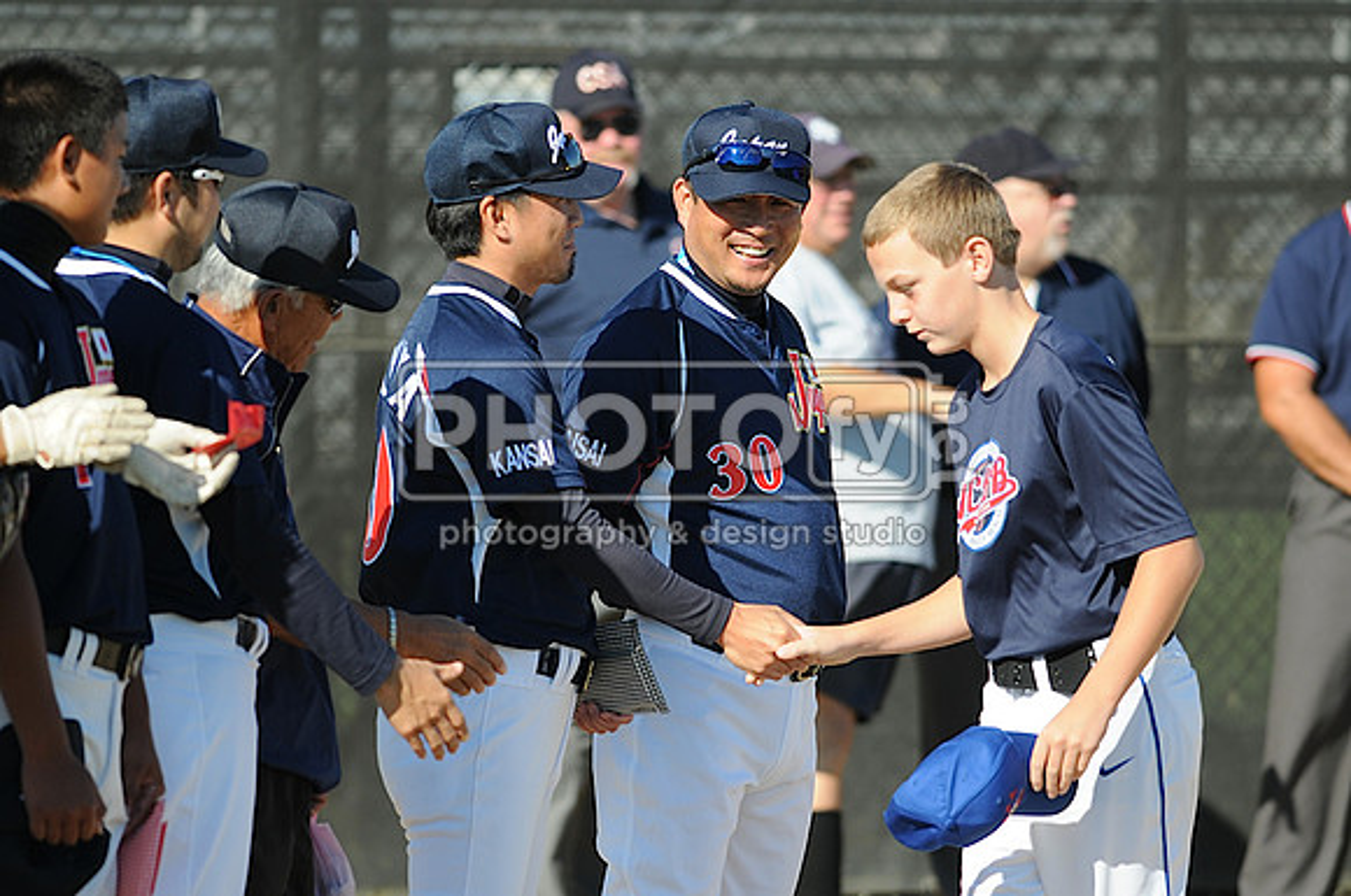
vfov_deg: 3.0
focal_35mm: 450
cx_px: 676
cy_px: 448
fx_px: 16864
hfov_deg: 4.6
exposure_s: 1/1250
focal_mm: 300
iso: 200
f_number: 4
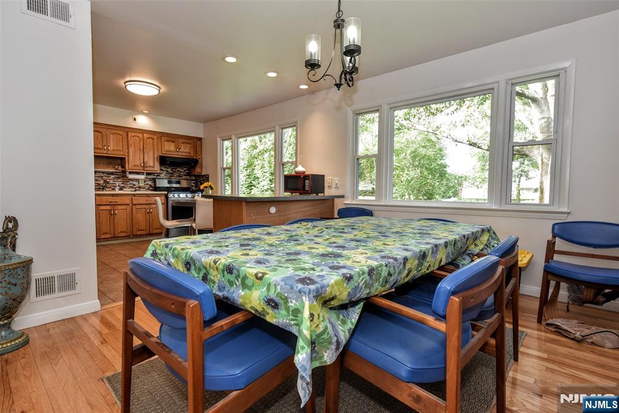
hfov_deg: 90.0
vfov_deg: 67.4
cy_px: 206
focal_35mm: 18
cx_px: 310
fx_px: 310
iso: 800
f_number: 5
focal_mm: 18
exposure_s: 1/100
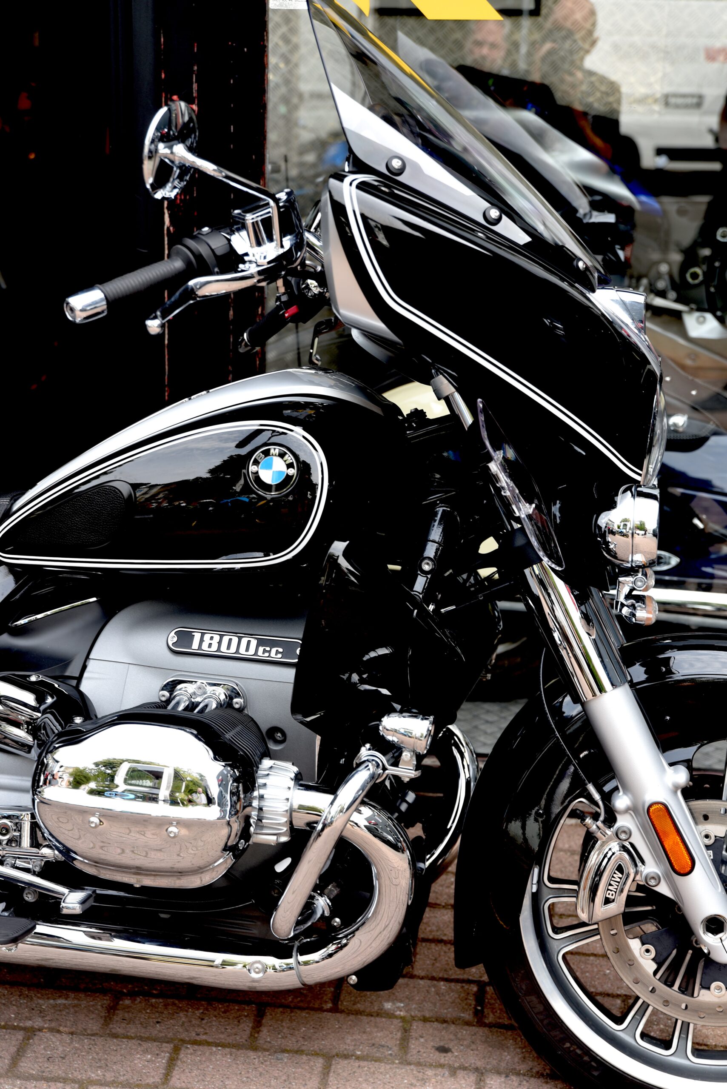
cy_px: 544
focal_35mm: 58
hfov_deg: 23.4
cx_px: 364
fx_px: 1755
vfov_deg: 34.5
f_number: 4.5
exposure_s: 1/80
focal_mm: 58
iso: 100
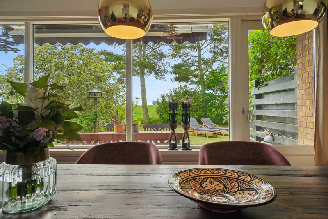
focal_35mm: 22
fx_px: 205
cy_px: 110
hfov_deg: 77.3
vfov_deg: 56.1
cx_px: 164
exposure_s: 1/160
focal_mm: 15
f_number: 8
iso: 200
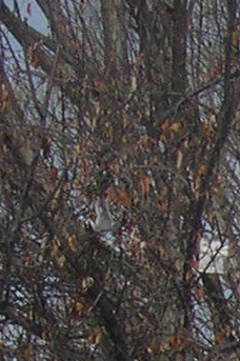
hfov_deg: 4.8
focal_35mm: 262
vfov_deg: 7.5
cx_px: 880
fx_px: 2625
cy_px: 793
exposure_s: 1/433
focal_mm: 8
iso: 100
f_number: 7.6
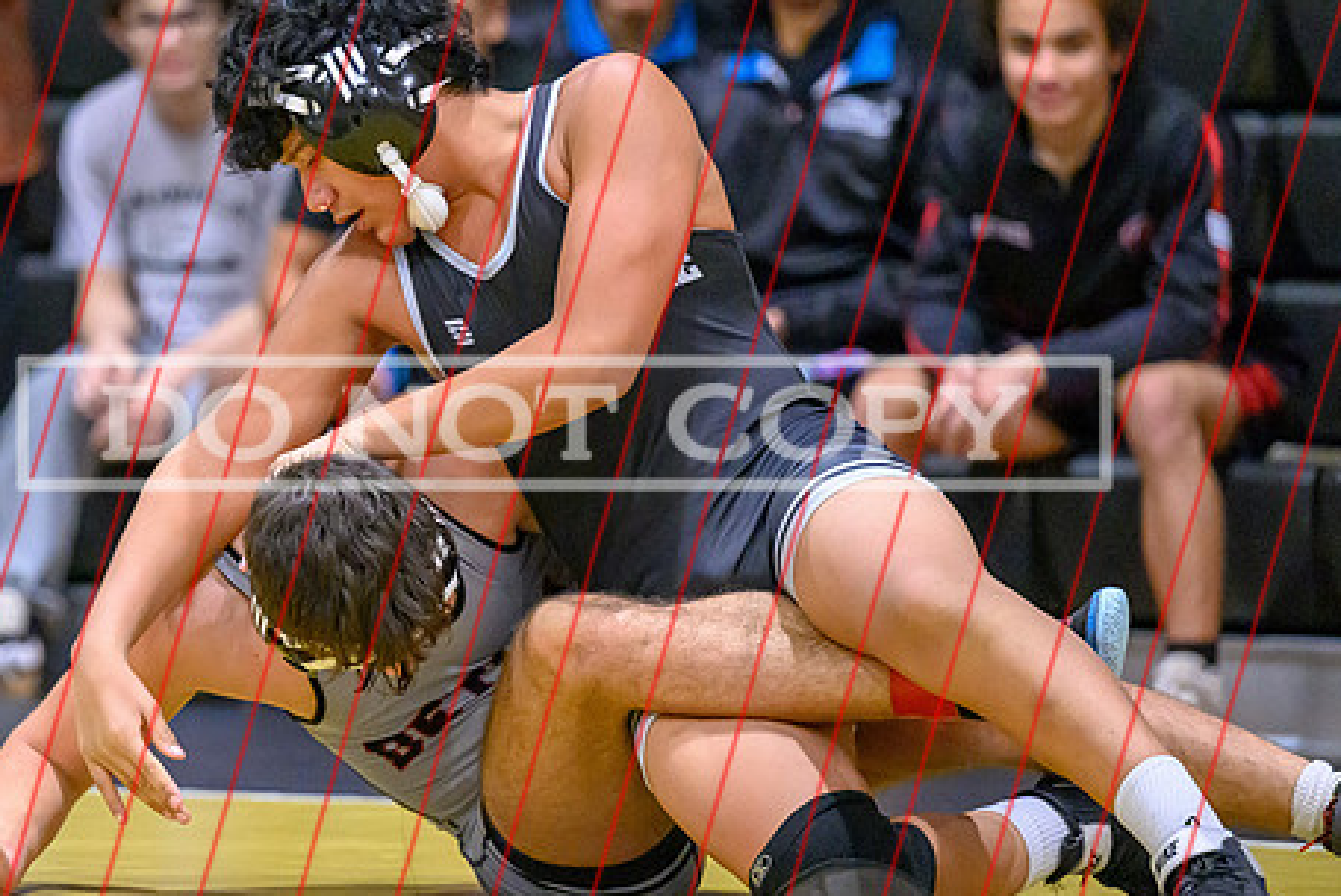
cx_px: 376
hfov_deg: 7.5
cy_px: 462
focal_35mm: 276
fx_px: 10287
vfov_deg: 5.0
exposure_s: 1/640
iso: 14400
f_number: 2.8
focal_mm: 175
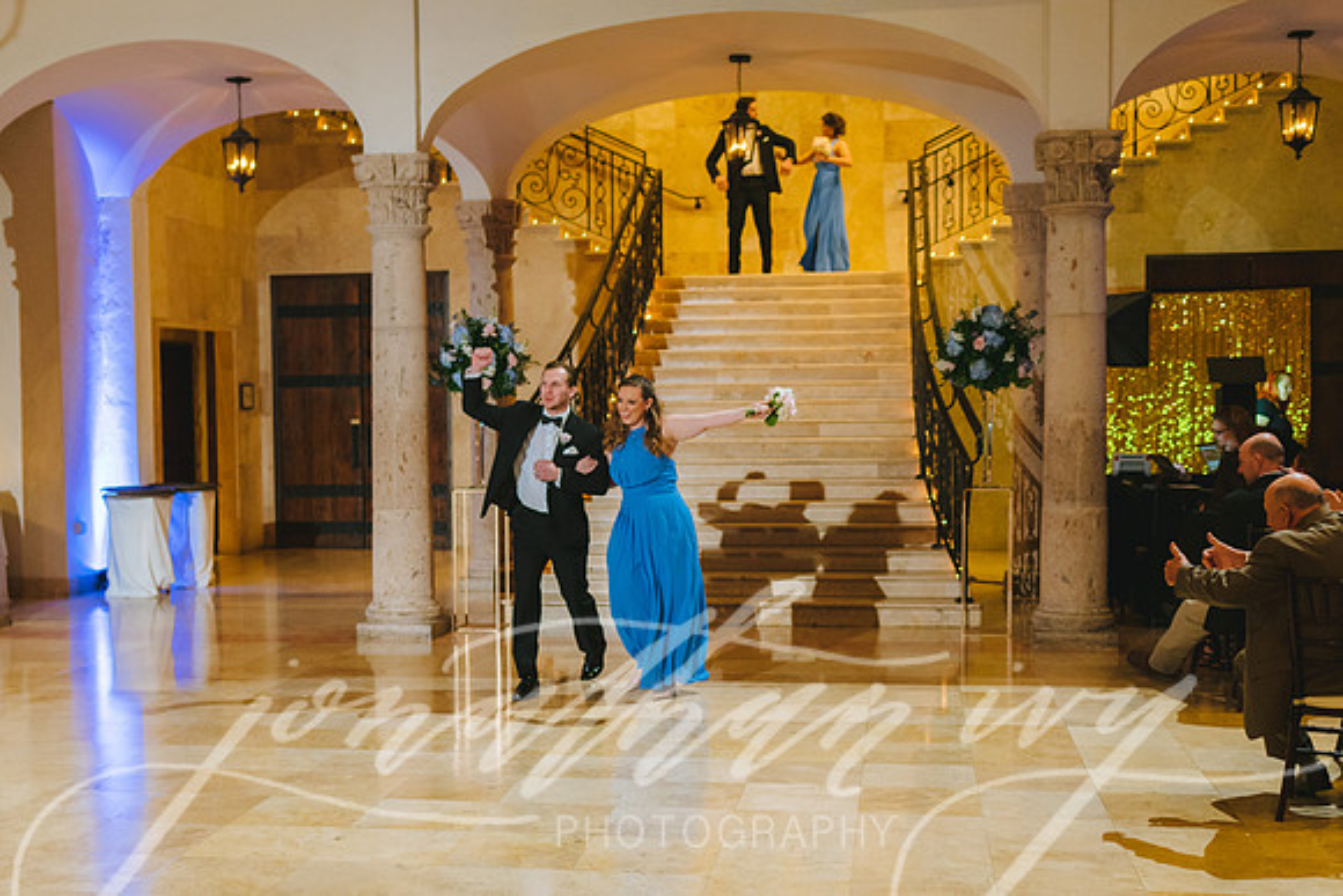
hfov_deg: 42.1
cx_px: 603
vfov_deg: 28.8
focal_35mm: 47
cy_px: 507
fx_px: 1744
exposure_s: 1/160
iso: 800
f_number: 2.2
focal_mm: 35
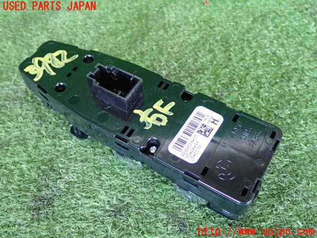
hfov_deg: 49.0
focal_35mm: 38
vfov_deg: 37.7
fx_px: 348
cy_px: 119
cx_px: 158
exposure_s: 1/40
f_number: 2.7
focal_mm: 6.83
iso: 400
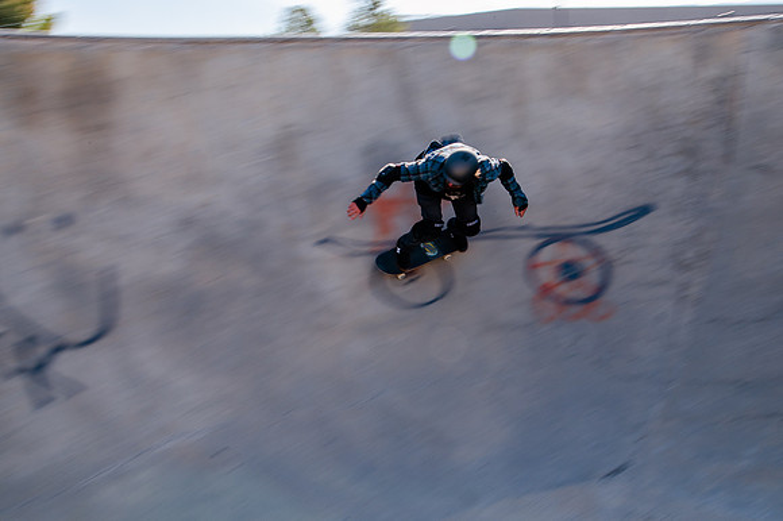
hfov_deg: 44.1
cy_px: 254
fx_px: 967
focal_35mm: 44
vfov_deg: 30.2
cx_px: 421
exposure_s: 1/40
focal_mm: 40
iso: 200
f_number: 18
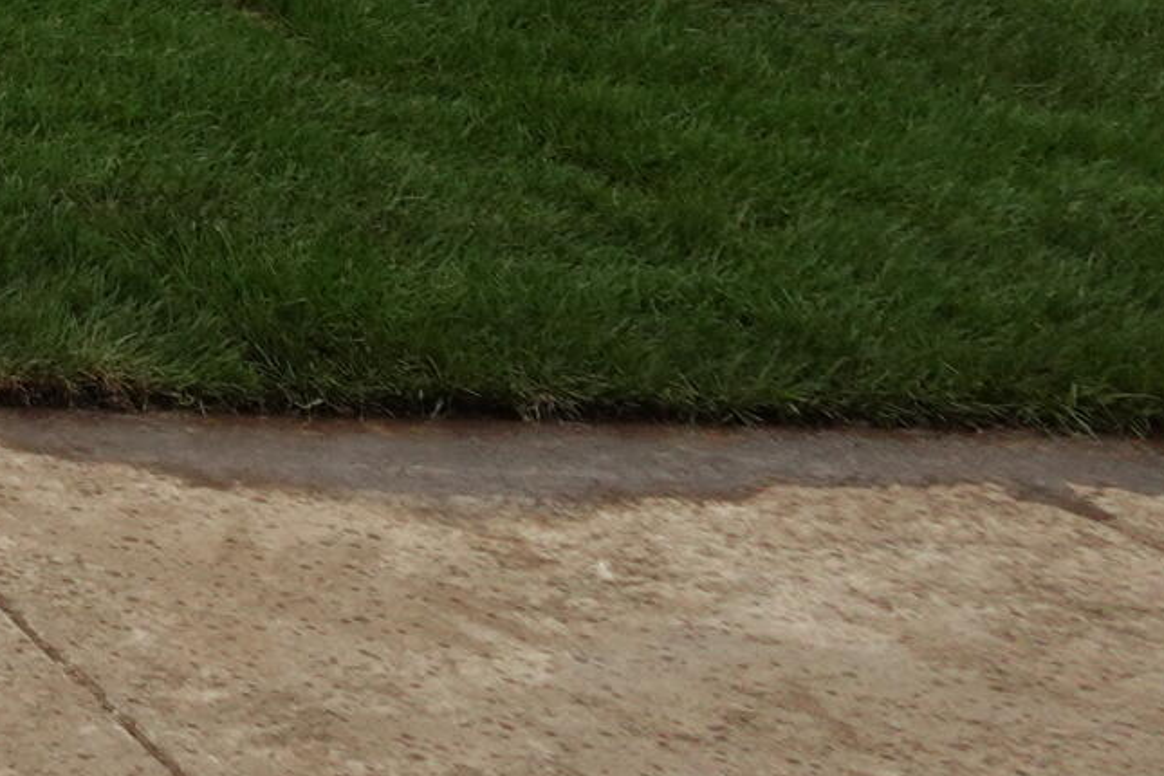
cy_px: -938
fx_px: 3007
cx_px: -1503
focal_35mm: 93
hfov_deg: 15.0
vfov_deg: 12.4
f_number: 2
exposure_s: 1/800
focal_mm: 7.6
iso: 125
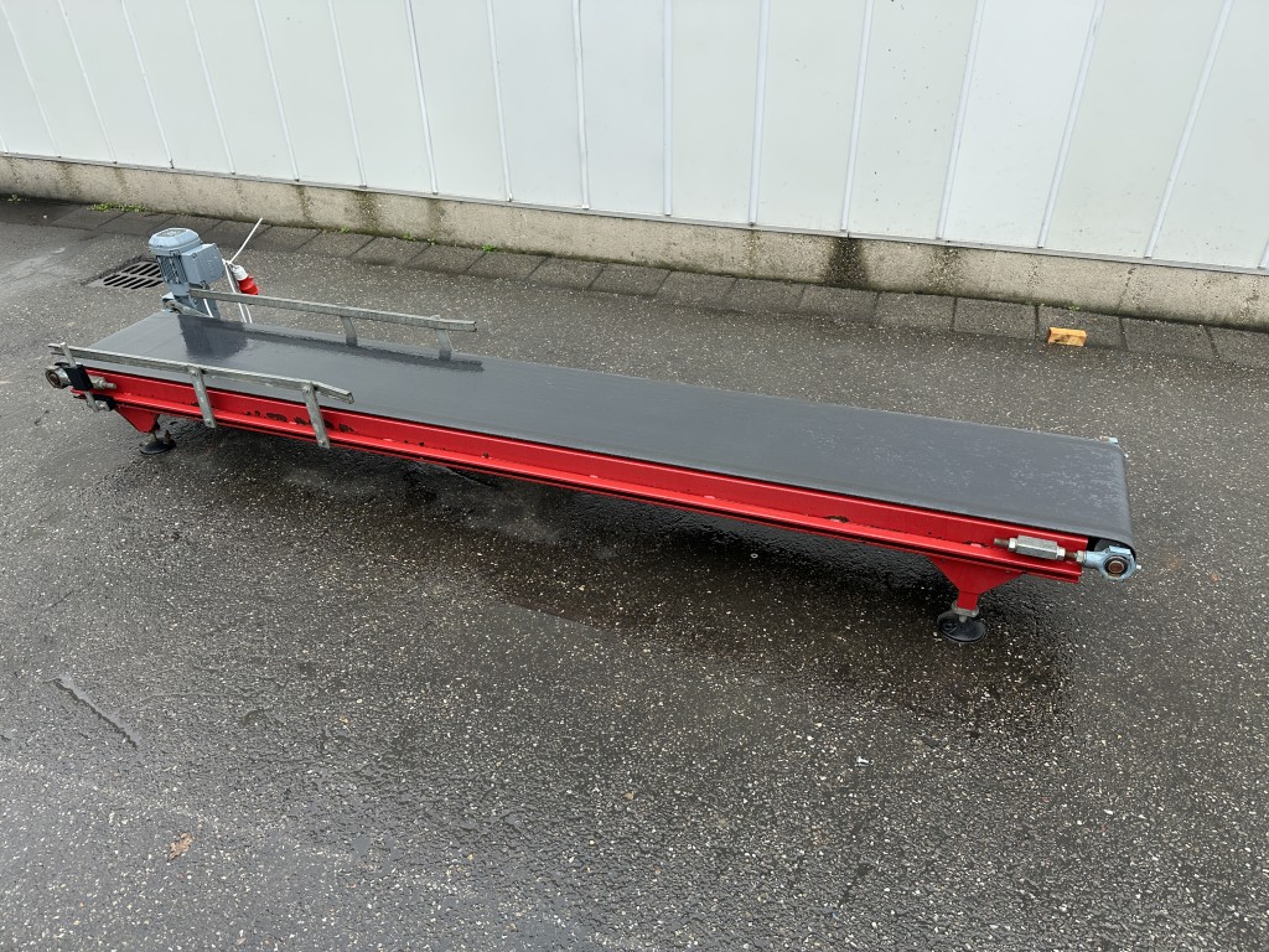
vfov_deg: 56.8
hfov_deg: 71.6
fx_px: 880
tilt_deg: -33.5
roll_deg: +0.8
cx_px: 634
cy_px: 476
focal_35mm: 24
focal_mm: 6.86
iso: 100
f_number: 1.78
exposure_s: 1/121
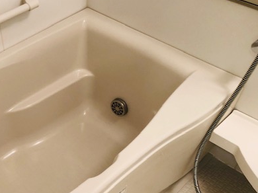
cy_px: 133
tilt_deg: -46.9
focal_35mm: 46
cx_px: 57
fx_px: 343
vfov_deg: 31.2
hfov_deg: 39.8
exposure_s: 1/17
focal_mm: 3.99
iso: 40
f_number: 1.8
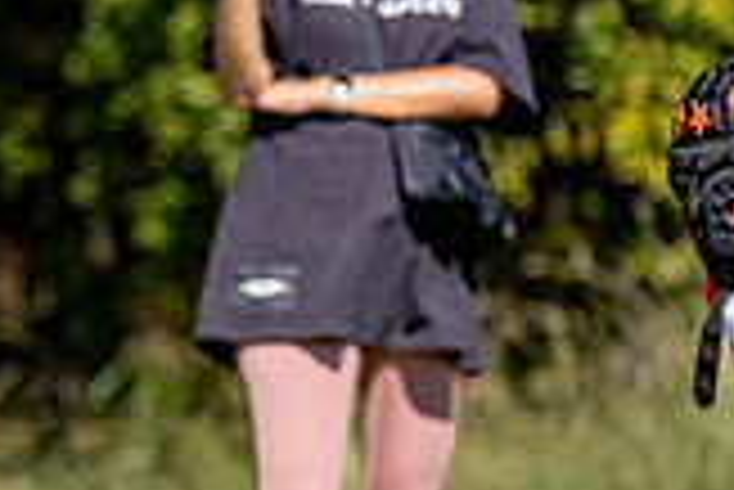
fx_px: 12264
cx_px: -399
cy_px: 397
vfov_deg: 2.3
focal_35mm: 601
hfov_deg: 3.4
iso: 160
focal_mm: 141
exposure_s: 1/2000
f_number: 2.8
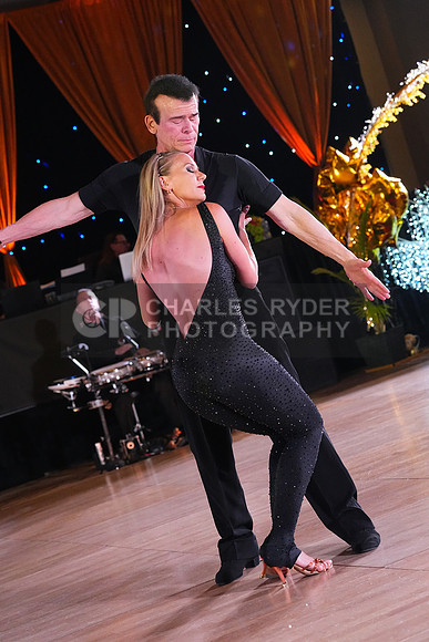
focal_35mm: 90
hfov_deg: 15.2
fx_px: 1608
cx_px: 214
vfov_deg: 22.6
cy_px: 321
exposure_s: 1/400
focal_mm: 90
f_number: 5
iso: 8000
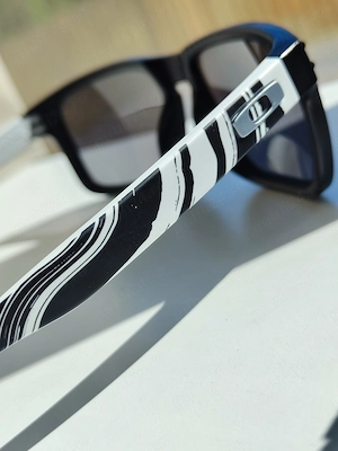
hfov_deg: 30.9
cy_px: 226
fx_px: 612
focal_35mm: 47
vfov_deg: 40.4
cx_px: 169
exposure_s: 1/1823
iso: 50
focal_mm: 5.59
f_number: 1.88
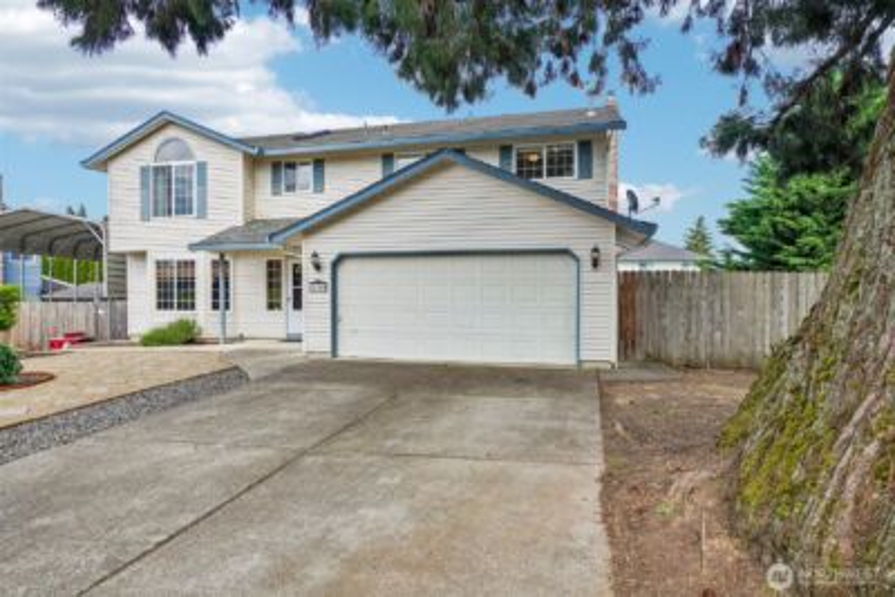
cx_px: 448
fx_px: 522
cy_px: 298
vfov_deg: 59.5
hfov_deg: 81.2
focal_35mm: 21
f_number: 8
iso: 400
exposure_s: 1/500
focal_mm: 21
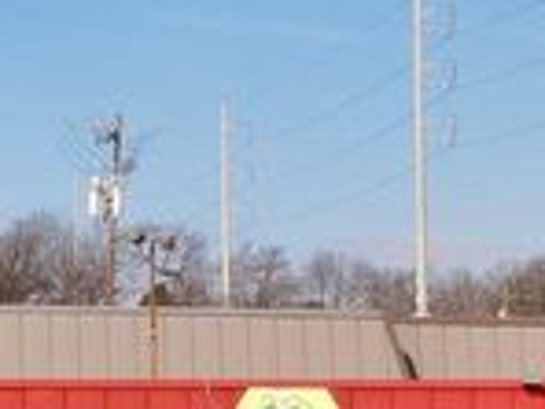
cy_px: 508
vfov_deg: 17.3
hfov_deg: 24.1
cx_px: 258
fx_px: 1275
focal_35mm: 81
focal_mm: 4.5
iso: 100
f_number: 2.8
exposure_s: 1/125
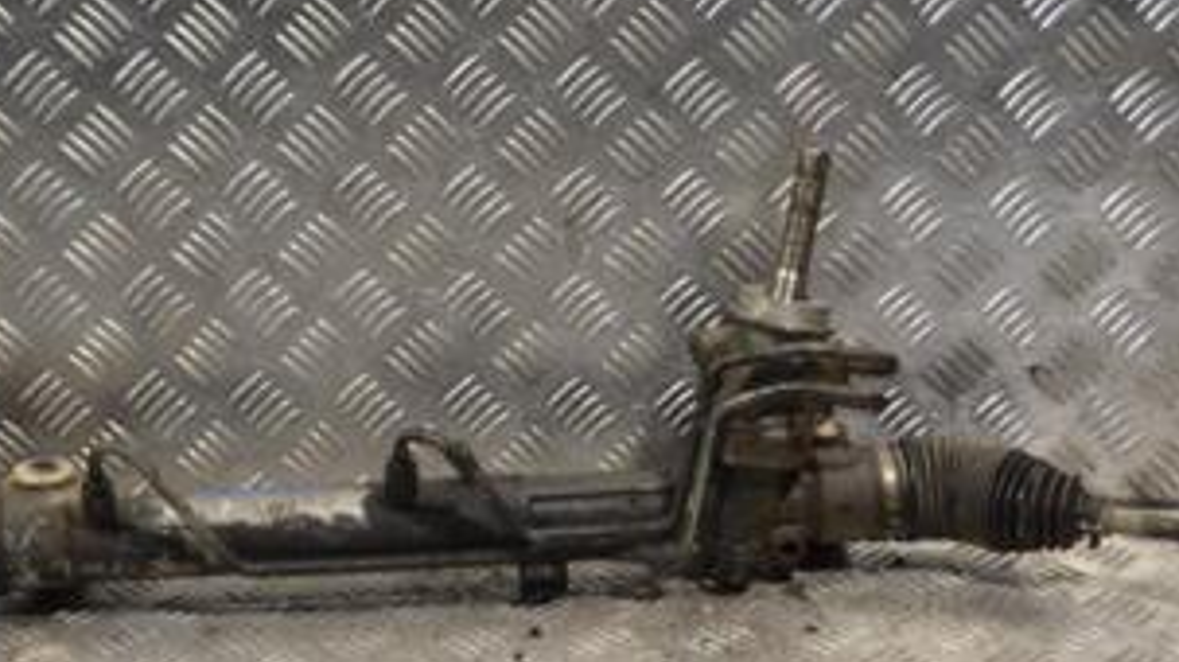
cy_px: 280
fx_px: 2531
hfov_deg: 26.1
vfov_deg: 14.9
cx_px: 428
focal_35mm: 81
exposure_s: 1/100
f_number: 5
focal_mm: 26
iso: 400
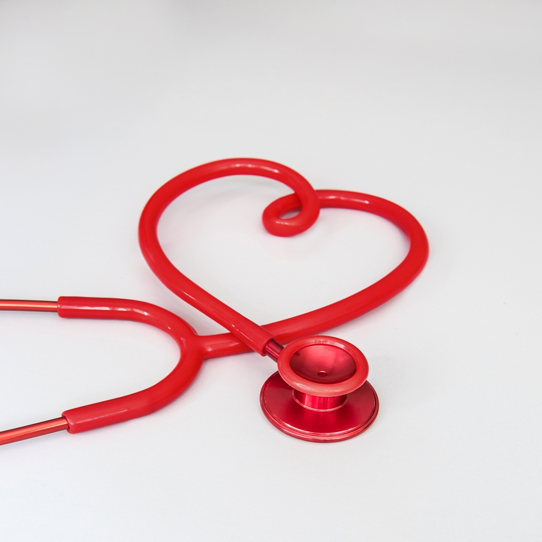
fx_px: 957
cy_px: 401
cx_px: 269
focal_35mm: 54
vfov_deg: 31.1
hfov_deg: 31.6
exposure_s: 1/5
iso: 125
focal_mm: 42
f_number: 10
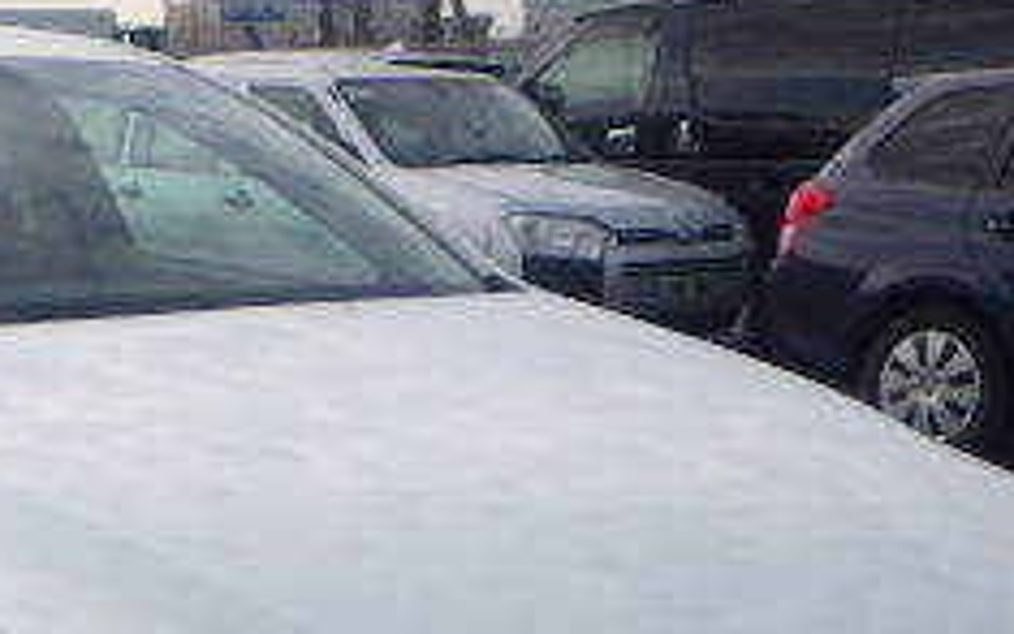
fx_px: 2239
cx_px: 155
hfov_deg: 25.0
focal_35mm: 81
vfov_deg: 15.6
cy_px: 738
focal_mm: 5
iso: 125
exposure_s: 1/1000
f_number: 4.2
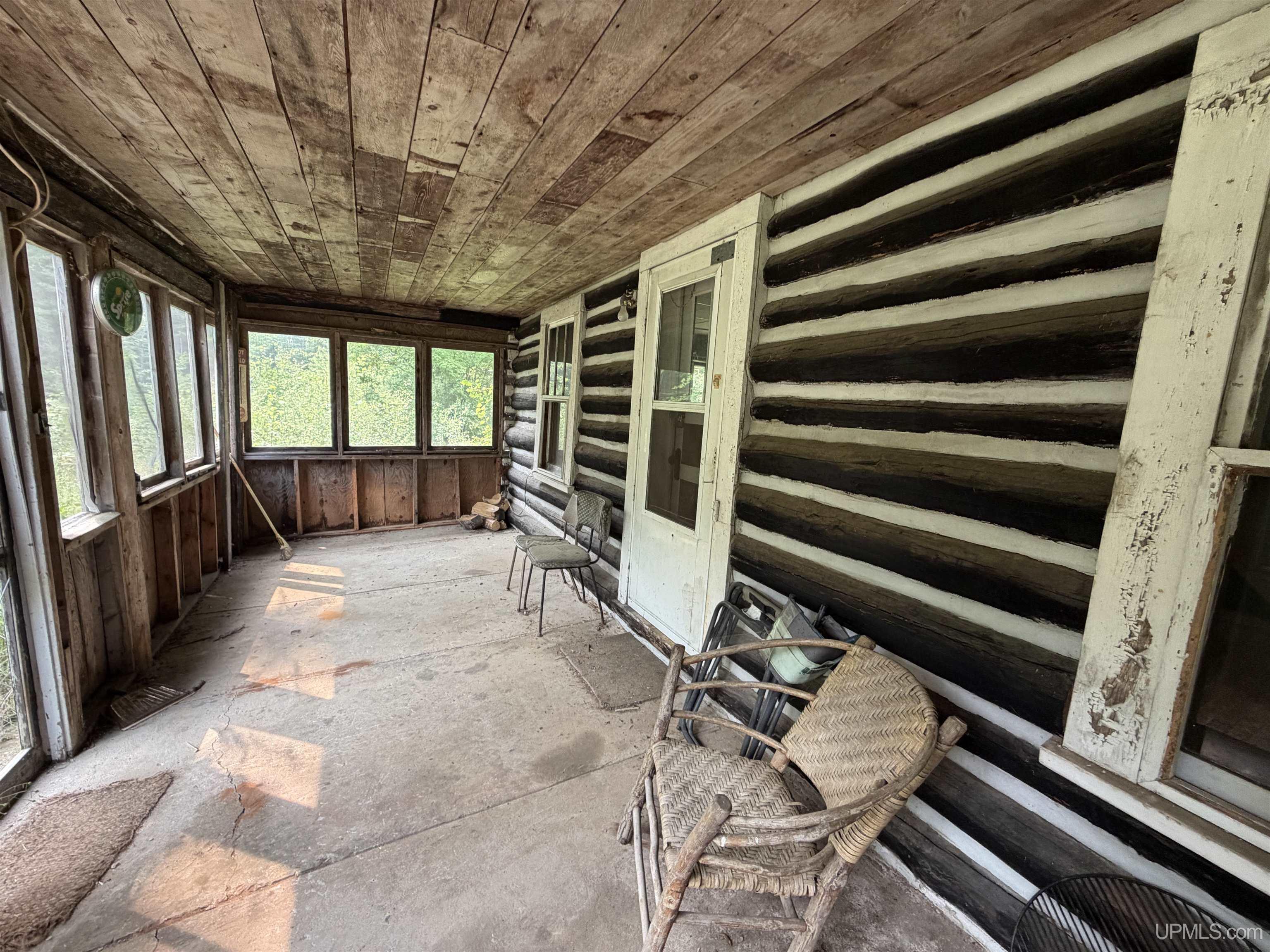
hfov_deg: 102.1
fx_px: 514
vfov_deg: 85.7
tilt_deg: -7.5
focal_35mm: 14
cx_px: 635
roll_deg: -3.2
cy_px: 476
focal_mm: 2.22
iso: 160
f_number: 2.2
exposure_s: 1/121
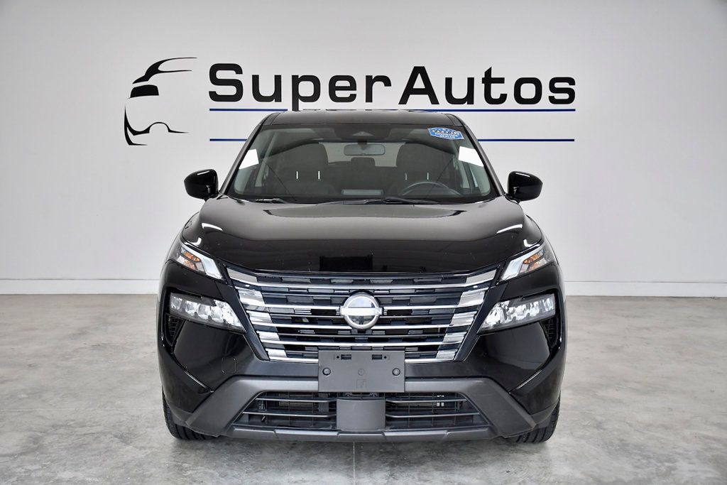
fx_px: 808
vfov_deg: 33.4
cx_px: 364
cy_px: 242
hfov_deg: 48.5
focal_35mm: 40
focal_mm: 27
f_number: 4
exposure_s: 1/800
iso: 1250
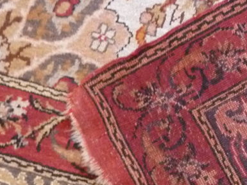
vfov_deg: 22.4
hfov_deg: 27.2
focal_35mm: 65
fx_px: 463
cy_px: 134
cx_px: 275
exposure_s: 1/15
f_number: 3.3
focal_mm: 4.1
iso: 500
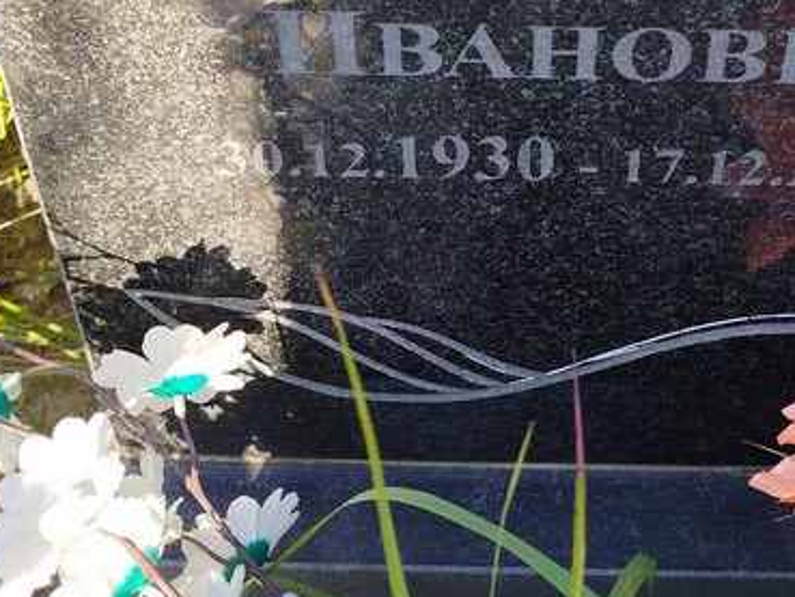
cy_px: 91
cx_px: 521
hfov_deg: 36.5
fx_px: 1195
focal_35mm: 52
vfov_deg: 27.3
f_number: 1.7
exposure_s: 1/180
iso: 50
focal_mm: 5.31
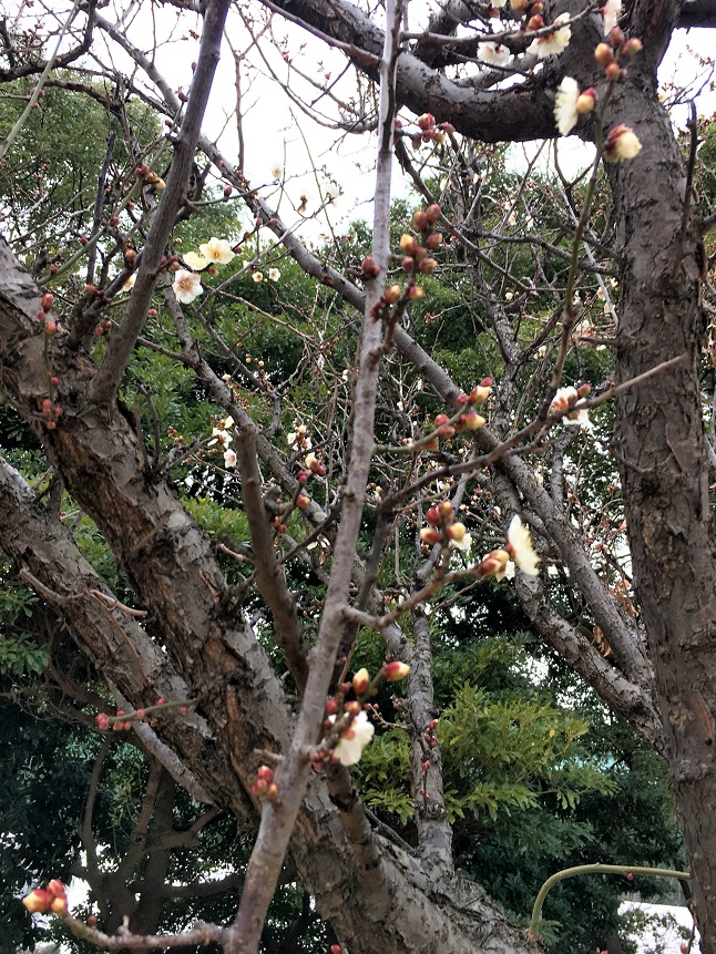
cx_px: 380
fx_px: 910
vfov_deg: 55.2
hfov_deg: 42.9
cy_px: 420
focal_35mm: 33
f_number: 2.2
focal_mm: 4.15
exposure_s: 1/40
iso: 25
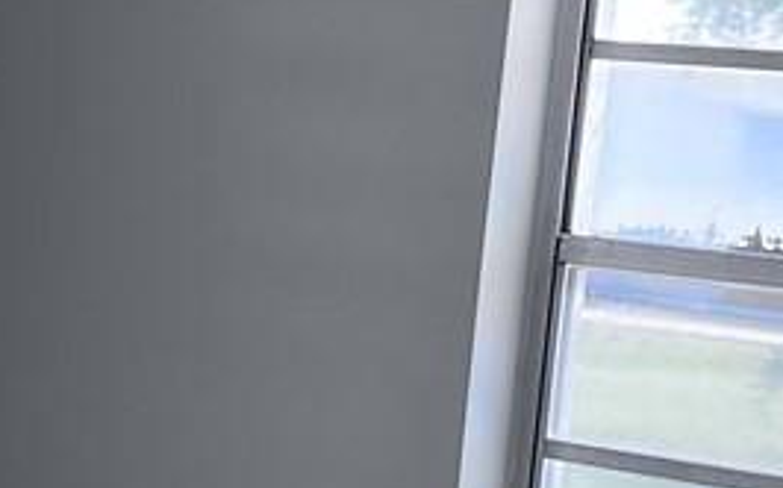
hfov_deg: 12.4
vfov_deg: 7.9
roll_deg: -4.3
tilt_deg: -4.2
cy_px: 459
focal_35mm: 166
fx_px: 3541
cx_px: -41
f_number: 1.6
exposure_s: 1/407
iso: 50
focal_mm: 5.1
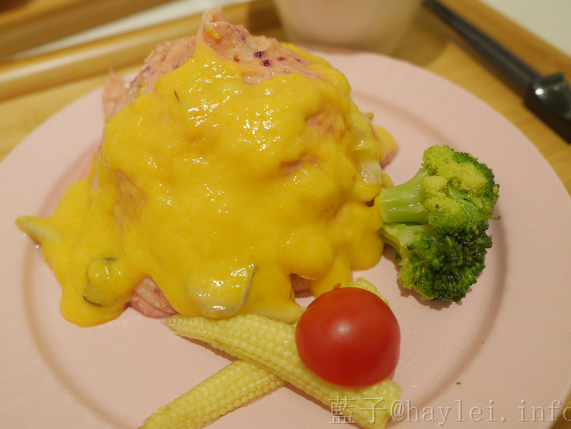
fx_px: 544
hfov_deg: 55.3
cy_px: 195
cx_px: 272
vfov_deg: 42.9
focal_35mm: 33
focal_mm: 15
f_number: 2.8
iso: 200
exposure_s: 1/80
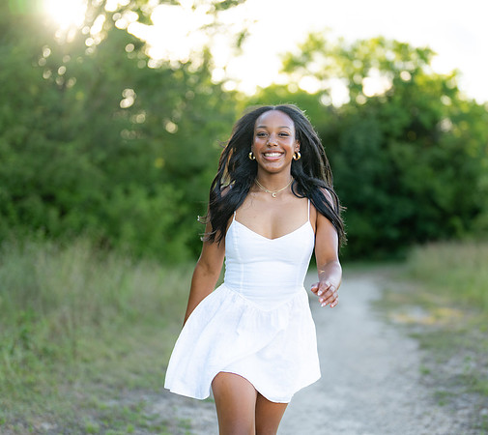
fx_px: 1010
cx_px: 276
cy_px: 233
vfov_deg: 24.3
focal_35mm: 67
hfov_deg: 27.1
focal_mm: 50
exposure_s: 1/1000
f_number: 1.2
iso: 100
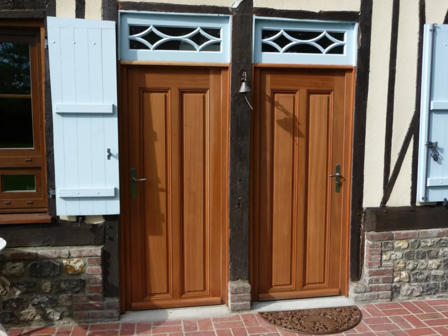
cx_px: 224
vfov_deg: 39.7
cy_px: 168
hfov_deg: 51.4
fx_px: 466
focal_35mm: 36
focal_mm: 6
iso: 100
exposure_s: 1/500
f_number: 3.7
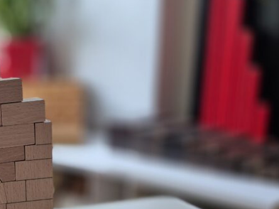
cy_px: 167
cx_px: -27
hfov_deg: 32.0
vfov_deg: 27.0
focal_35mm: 53
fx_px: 427
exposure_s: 1/120
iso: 250
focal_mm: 5.4
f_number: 1.8
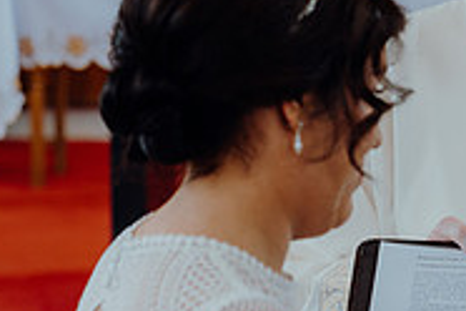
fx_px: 2537
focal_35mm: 196
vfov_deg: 7.0
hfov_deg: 10.4
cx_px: 509
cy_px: 250
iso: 400
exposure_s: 1/200
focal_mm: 63
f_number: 2.8
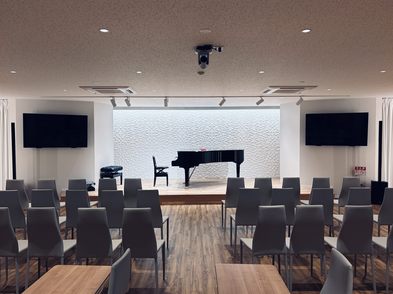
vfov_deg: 53.1
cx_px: 196
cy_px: 147
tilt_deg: -1.5
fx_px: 295
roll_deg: -1.0
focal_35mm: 26
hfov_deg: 67.3
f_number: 1.6
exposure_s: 1/120
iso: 64
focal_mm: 5.96
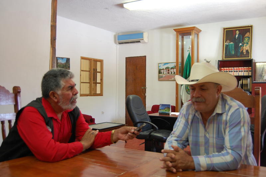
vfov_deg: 36.8
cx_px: 133
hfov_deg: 53.2
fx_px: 266
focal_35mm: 36
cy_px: 88
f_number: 4
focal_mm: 24
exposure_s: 1/30
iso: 450
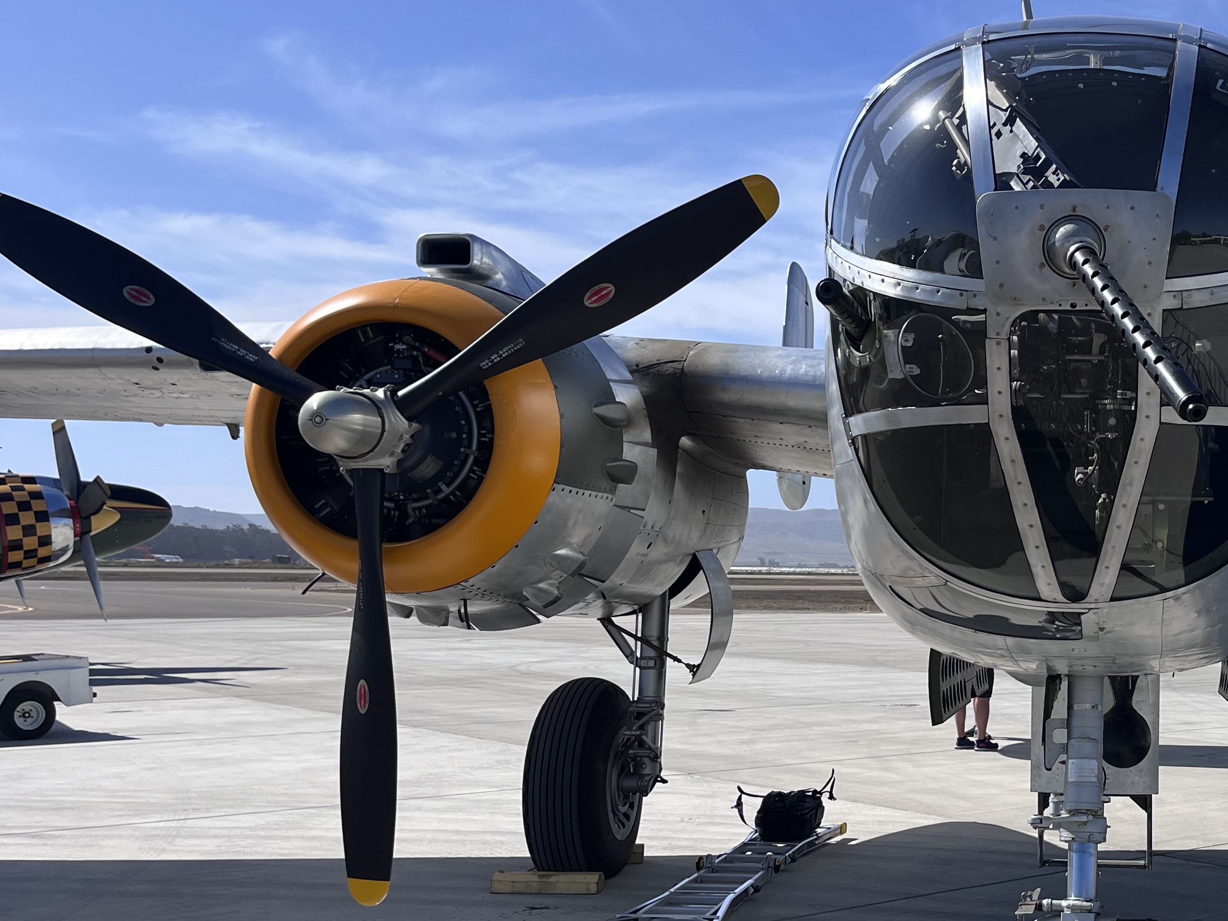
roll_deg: -1.3
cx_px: 1057
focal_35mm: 46
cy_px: 514
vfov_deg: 31.5
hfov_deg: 38.9
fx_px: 1632
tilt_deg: +0.9
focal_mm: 5.1
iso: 50
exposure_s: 1/5076
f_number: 1.6
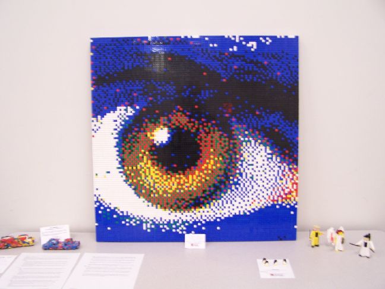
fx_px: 423
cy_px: 144
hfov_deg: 49.0
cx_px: 192
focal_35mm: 38
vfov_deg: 37.7
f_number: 2.8
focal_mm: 6.3
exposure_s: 1/8
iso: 140
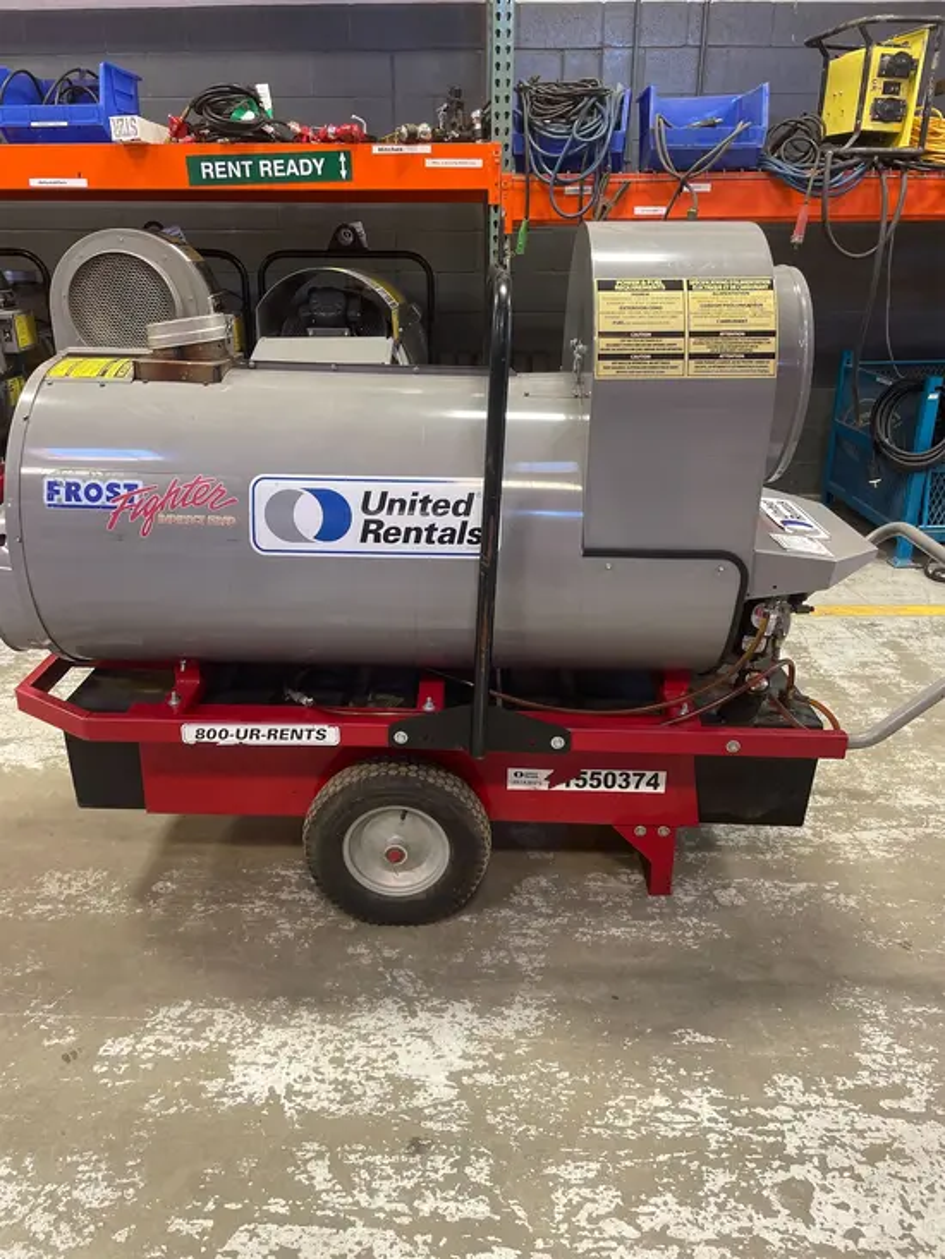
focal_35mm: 26
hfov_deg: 53.1
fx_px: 946
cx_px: 472
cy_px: 630
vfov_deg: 67.3
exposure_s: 1/60
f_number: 1.6
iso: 125
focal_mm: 4.2
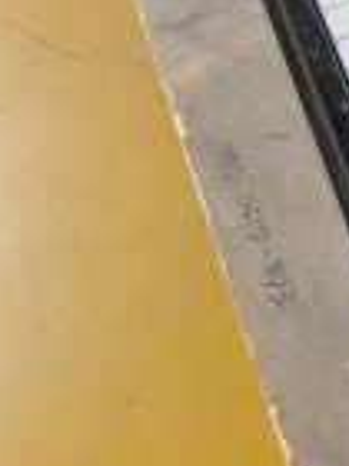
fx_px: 1734
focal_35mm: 129
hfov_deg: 10.1
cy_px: -359
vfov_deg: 13.7
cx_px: 813
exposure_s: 1/33.3
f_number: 1.89
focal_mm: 5.43
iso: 305
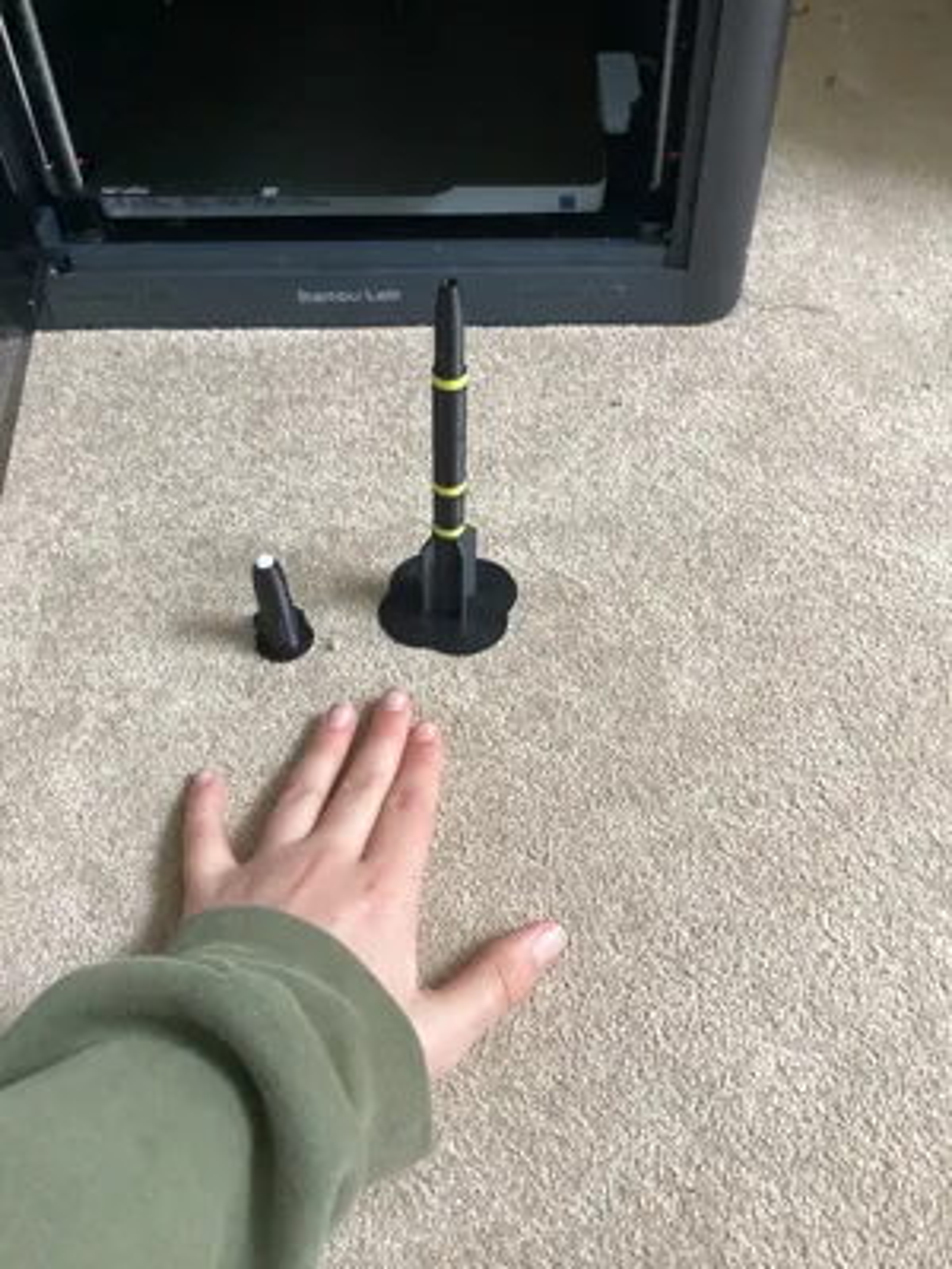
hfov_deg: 45.4
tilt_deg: -46.3
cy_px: 634
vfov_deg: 58.4
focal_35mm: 31
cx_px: 476
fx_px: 1137
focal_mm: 3.3
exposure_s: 1/60
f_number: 2.4
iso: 250
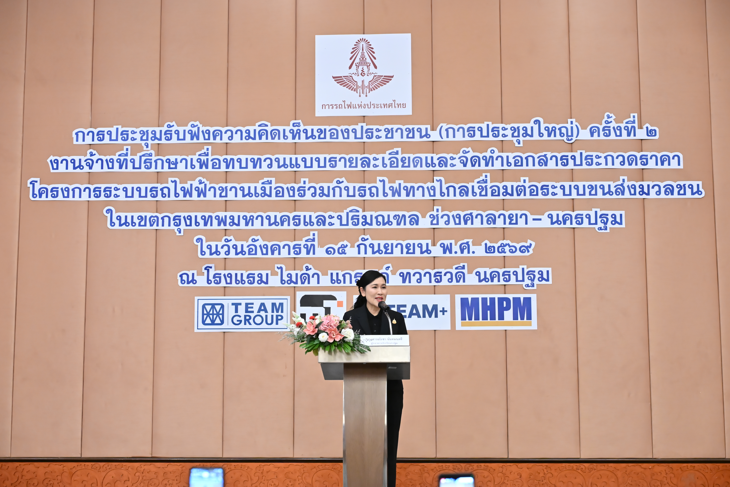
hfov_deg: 37.5
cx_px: 365
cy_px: 244
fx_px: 1075
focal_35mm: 53
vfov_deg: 25.5
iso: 4000
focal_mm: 53
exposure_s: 1/100
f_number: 4
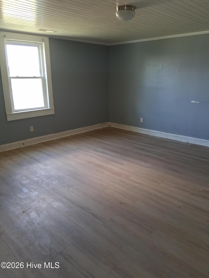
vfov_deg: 67.3
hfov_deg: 53.1
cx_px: 104
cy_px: 139
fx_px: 209
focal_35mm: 26
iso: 25
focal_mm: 3.98
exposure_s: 1/120
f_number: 1.8
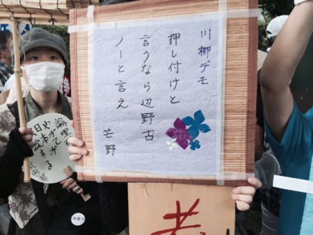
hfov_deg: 61.6
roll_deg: +0.9
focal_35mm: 29
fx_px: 262
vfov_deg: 48.3
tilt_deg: -10.9
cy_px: 118
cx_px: 156
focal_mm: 4.15
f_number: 2.2
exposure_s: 1/149
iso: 32
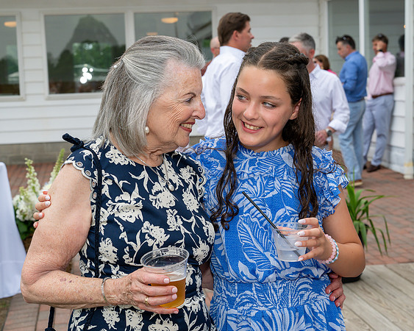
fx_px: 778
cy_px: 166
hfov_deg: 29.8
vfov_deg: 24.0
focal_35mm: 64
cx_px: 196
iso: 400
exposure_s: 1/250
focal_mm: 53
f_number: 8
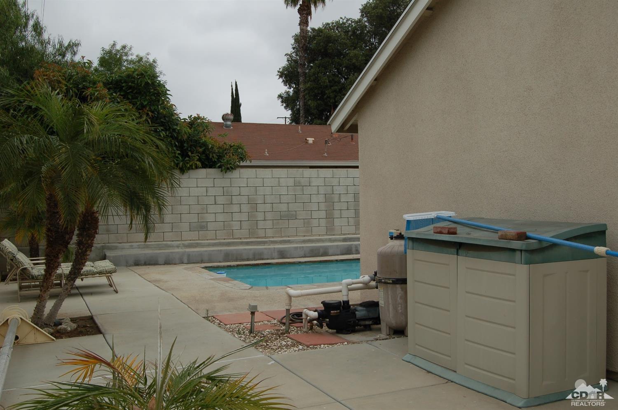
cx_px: 309
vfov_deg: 34.1
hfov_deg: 49.6
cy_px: 205
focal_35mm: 39
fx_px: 669
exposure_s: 1/250
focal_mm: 26
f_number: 8
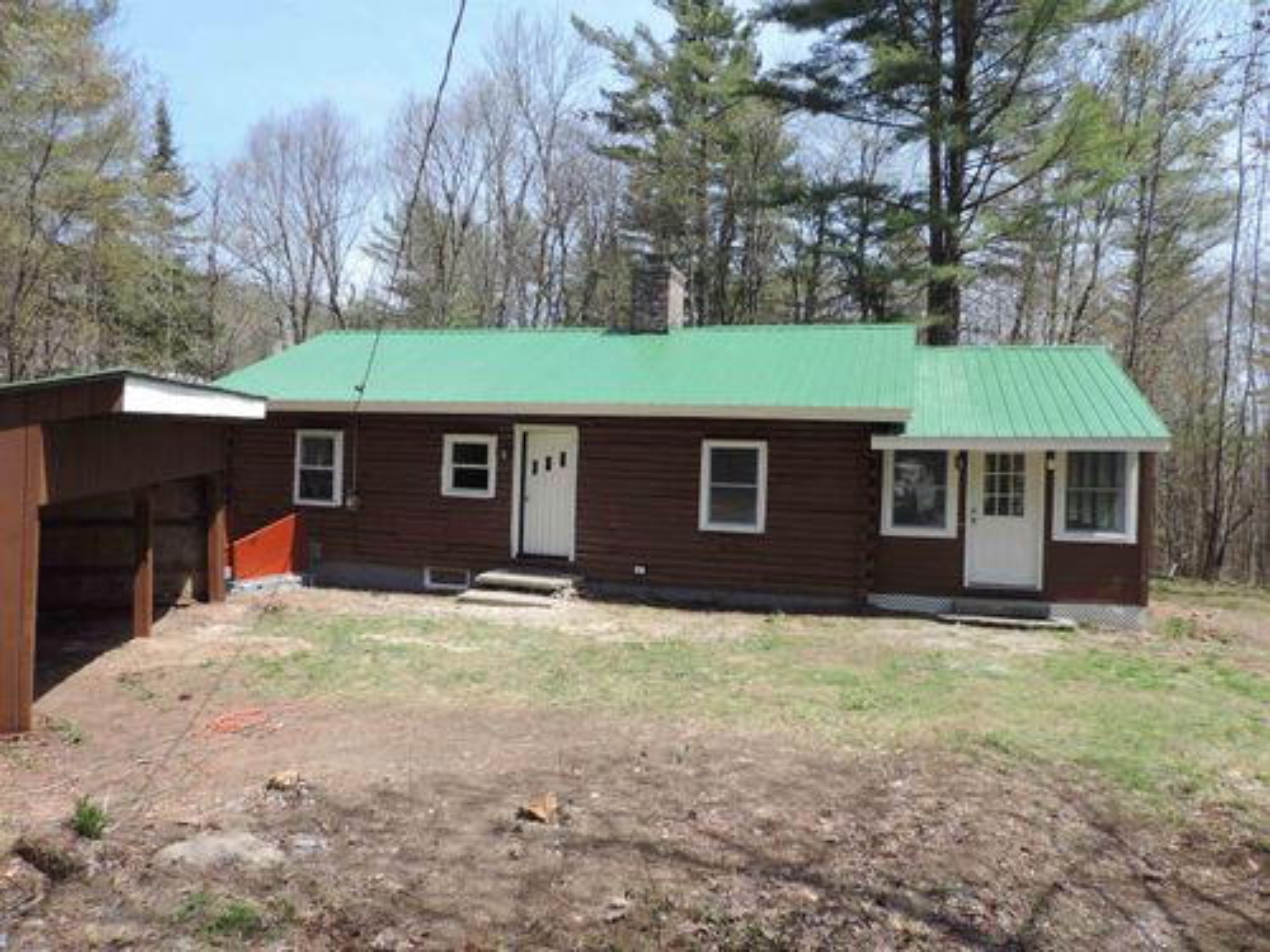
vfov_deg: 56.8
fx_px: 881
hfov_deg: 71.6
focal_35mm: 24
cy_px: 476
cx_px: 635
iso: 80
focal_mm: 4.3
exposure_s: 1/500
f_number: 3
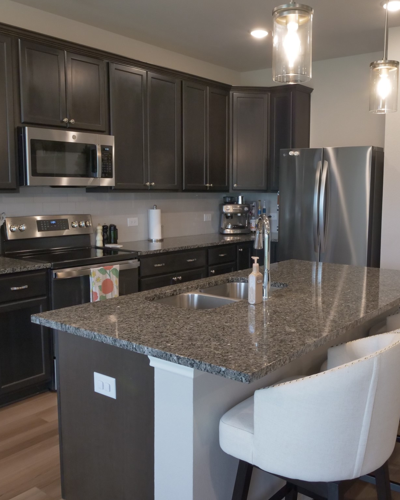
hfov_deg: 43.0
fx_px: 503
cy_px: 250
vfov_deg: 52.8
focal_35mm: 34
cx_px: 250
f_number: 8
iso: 1250
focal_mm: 13
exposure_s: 1/25
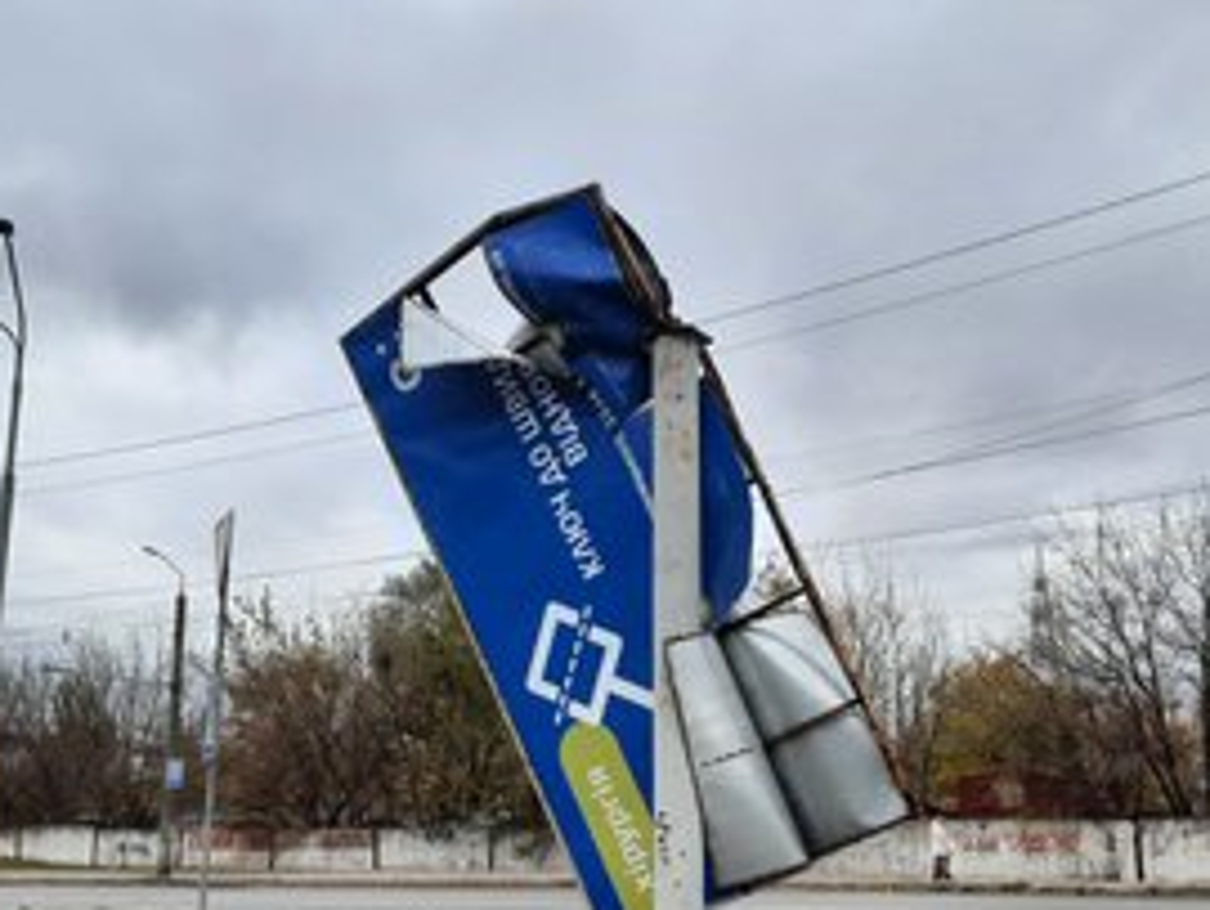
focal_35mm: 37
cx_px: 695
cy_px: 601
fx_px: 1294
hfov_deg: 49.9
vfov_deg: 38.3
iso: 32
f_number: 2
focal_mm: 4.6
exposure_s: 1/193
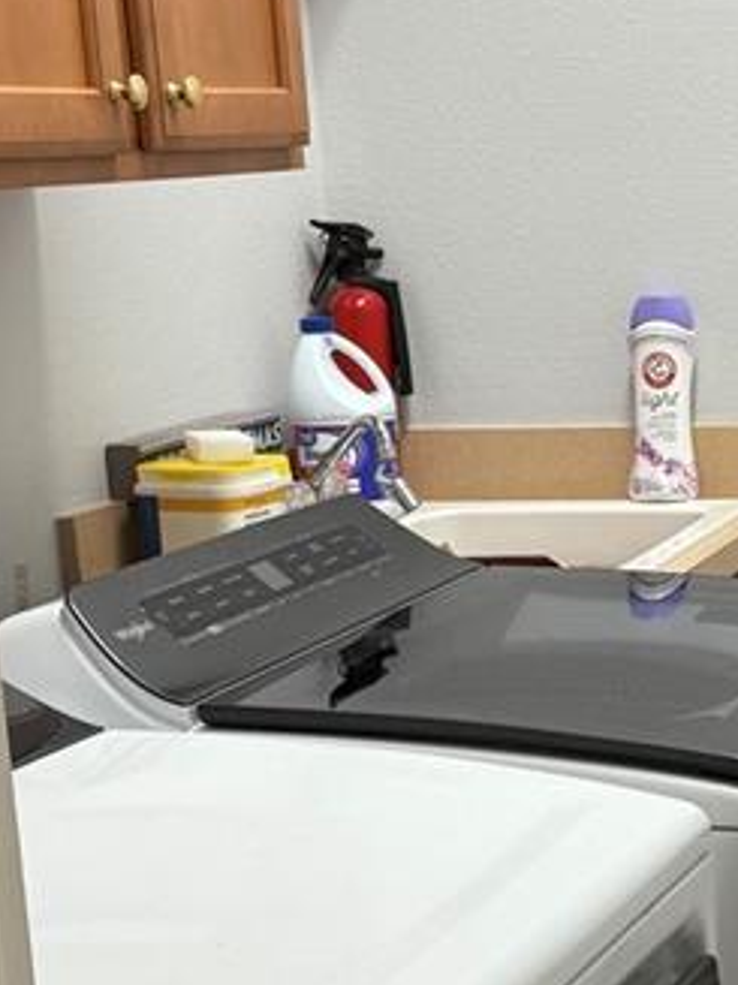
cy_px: 726
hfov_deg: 16.5
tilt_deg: -12.5
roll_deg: +2.7
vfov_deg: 22.1
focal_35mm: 88
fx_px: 2503
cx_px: 705
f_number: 1.78
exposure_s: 1/60
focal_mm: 6.76
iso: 160
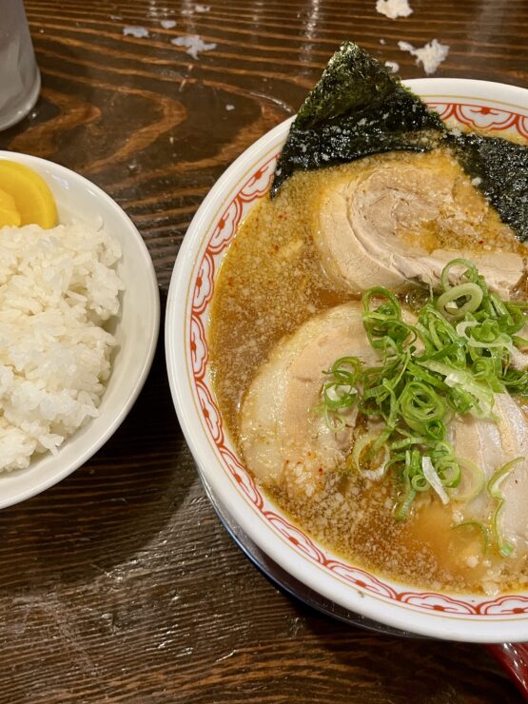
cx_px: 274
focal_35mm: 36
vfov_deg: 51.4
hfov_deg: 39.7
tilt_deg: -72.1
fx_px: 732
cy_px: 358
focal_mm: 5.1
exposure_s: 1/60
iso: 250
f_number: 1.6
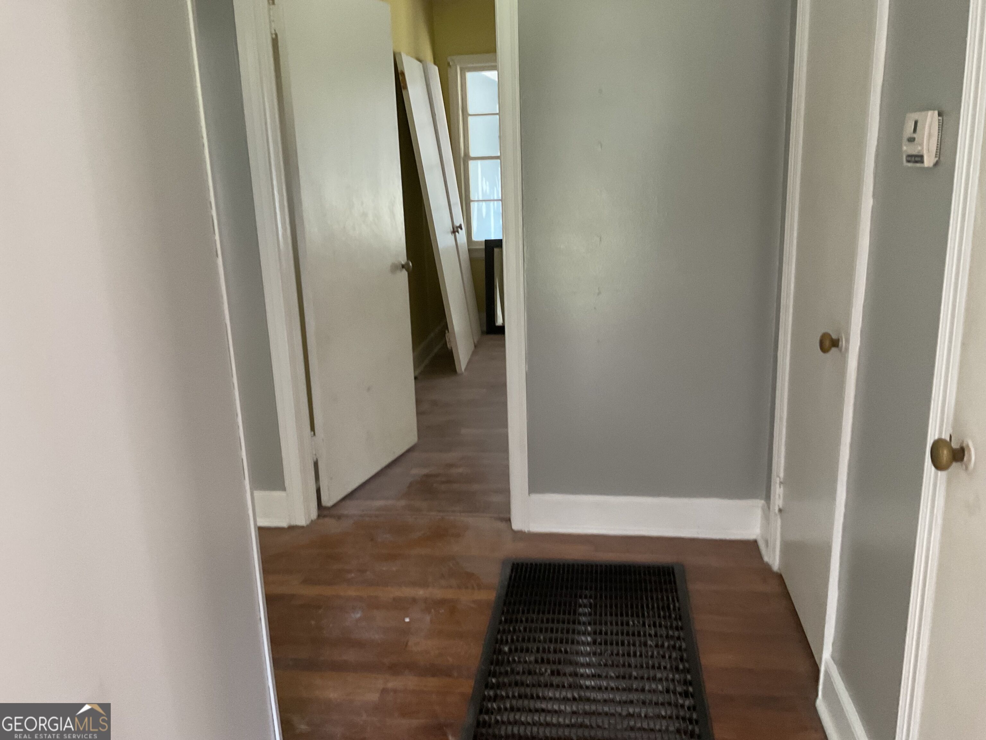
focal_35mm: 29
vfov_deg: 48.2
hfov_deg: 61.7
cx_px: 493
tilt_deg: -16.4
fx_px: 826
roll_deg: +0.8
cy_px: 370
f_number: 1.8
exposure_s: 1/40
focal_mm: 3
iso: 200
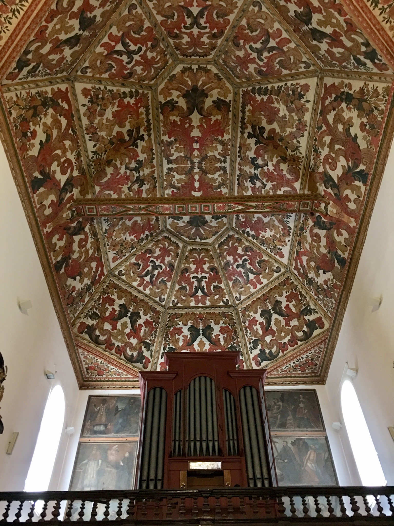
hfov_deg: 48.2
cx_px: 197
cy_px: 263
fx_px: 440
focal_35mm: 29
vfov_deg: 61.7
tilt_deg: +50.7
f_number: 2.2
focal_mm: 4.15
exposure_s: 1/4
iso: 100
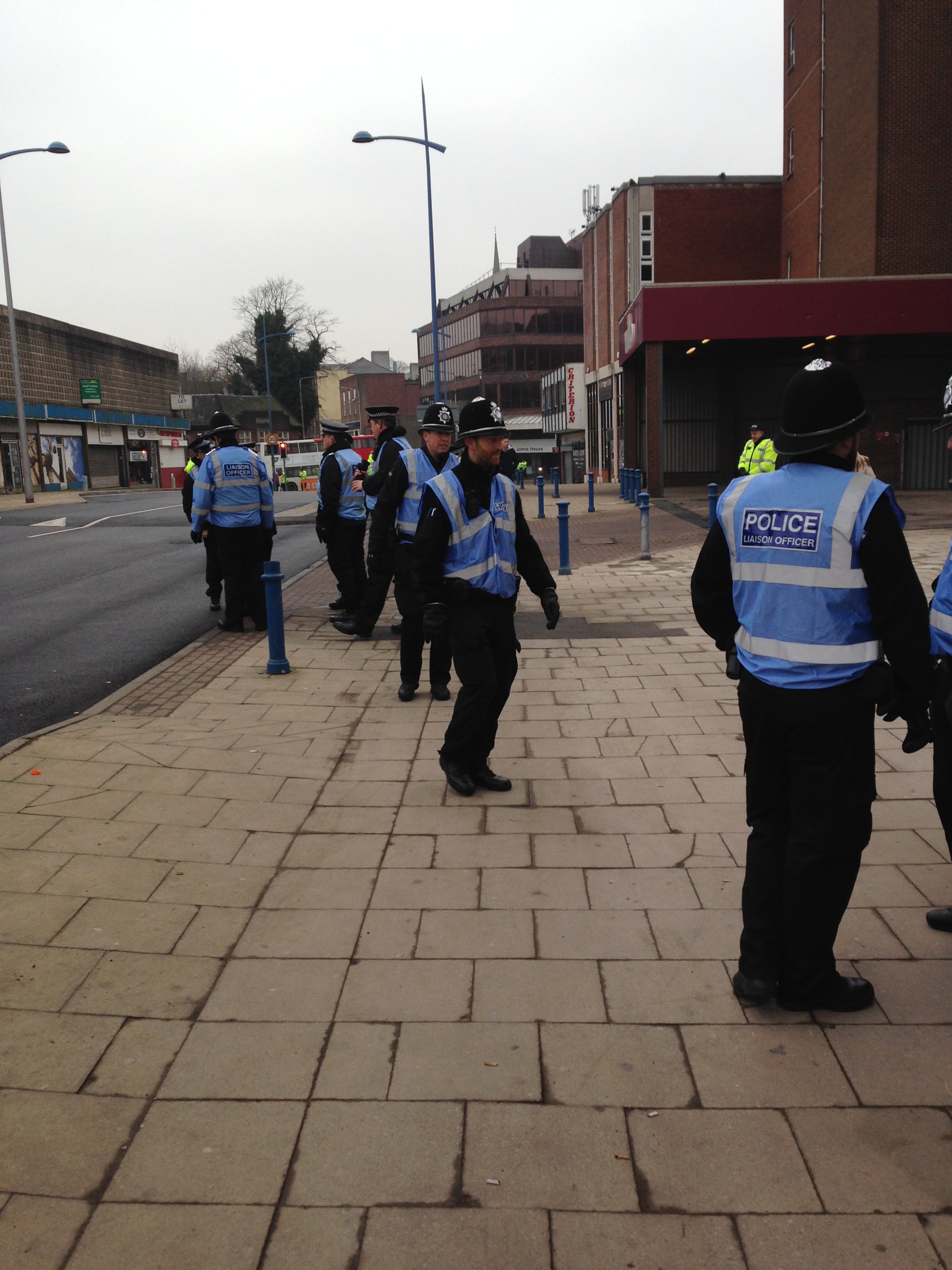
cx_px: 476
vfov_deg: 55.4
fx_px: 1210
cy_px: 635
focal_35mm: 33
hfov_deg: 42.9
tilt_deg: -10.4
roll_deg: +1.6
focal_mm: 4.12
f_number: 2.4
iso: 50
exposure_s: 1/341
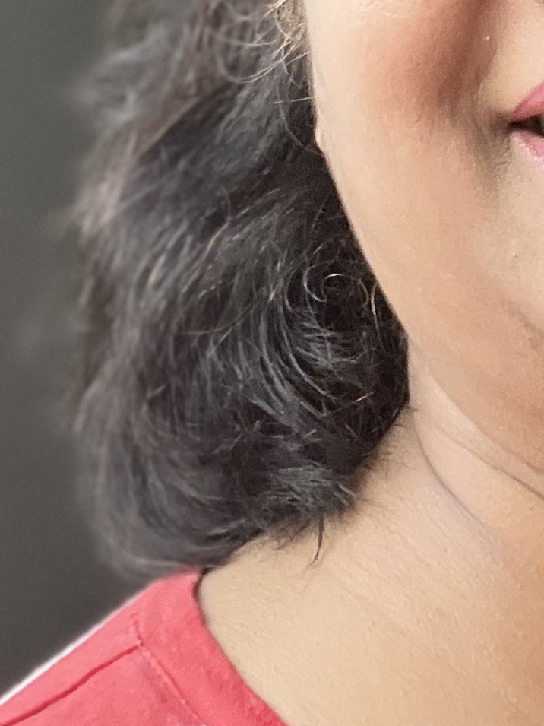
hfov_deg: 15.0
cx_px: 518
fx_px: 2033
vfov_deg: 19.5
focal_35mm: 97
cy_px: -47
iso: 320
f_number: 2.2
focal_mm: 2.71
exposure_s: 1/40
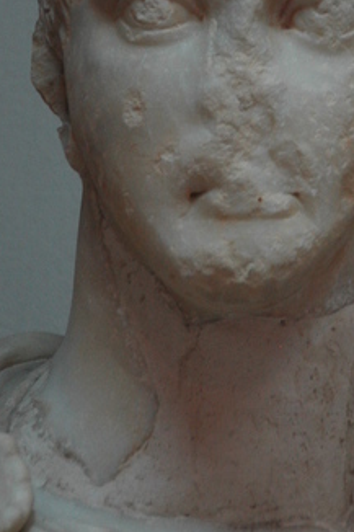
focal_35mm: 395
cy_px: 66
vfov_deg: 5.2
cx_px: 269
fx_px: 5832
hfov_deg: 3.5
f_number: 5.6
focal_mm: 130
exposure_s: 1/10
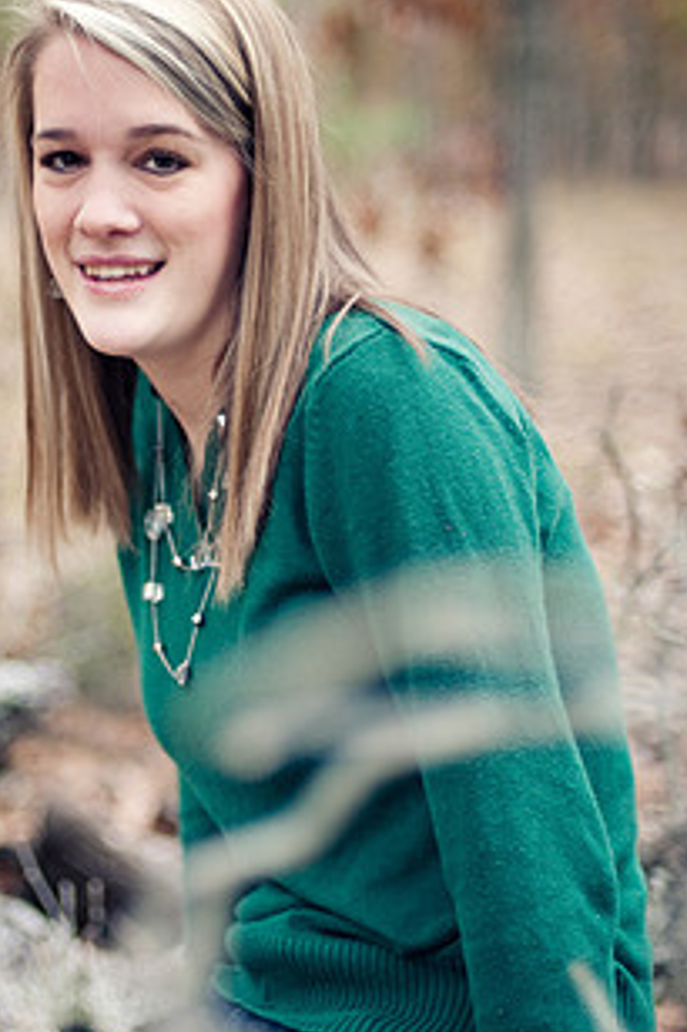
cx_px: 216
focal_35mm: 73
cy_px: 600
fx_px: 2092
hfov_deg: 18.6
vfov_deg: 27.7
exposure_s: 1/200
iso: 200
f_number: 1.4
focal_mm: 50
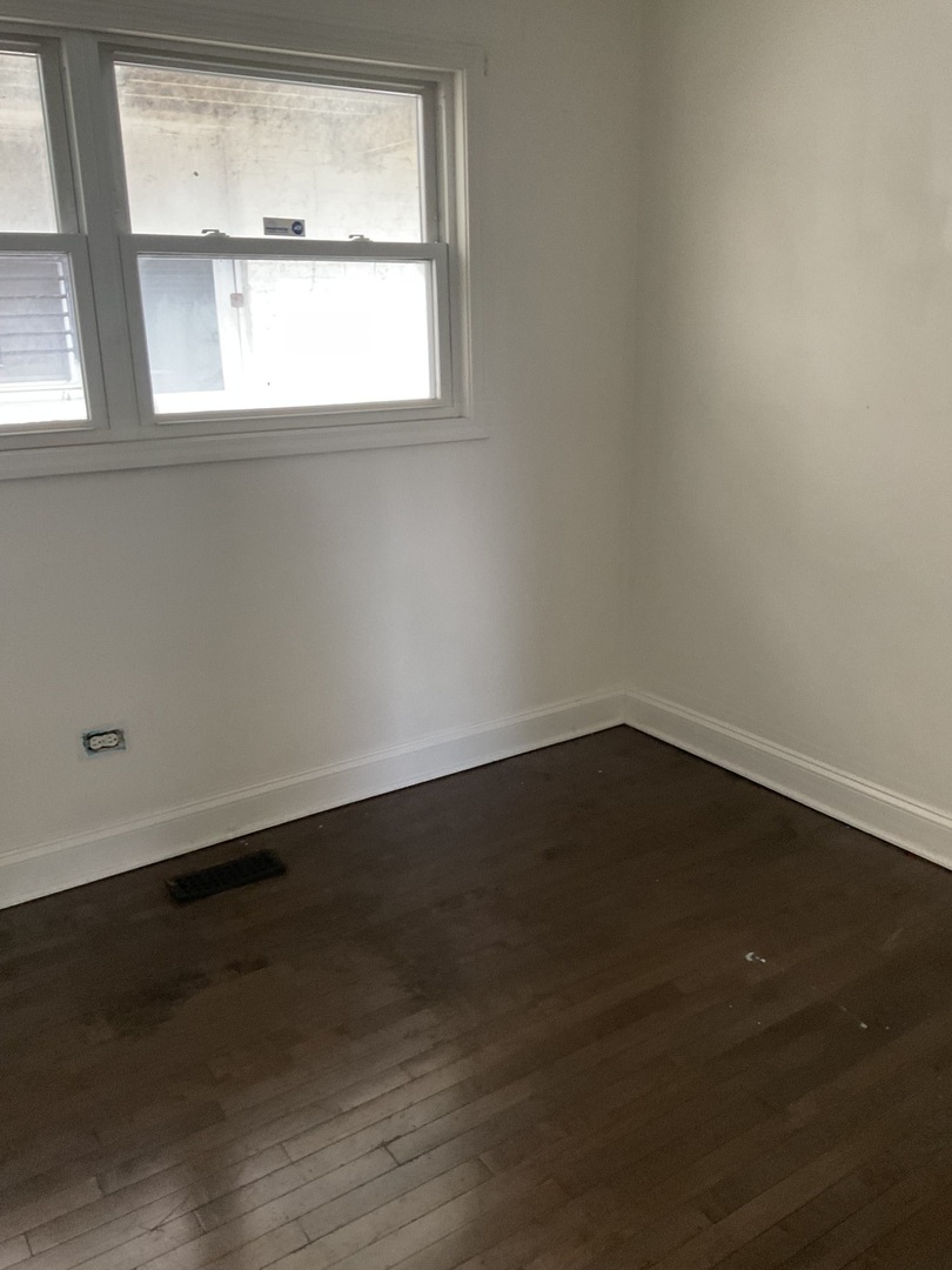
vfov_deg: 61.7
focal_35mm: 29
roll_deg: +0.9
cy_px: 635
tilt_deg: -15.9
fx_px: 1063
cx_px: 476
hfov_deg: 48.2
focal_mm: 3
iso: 250
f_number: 1.8
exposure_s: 1/40
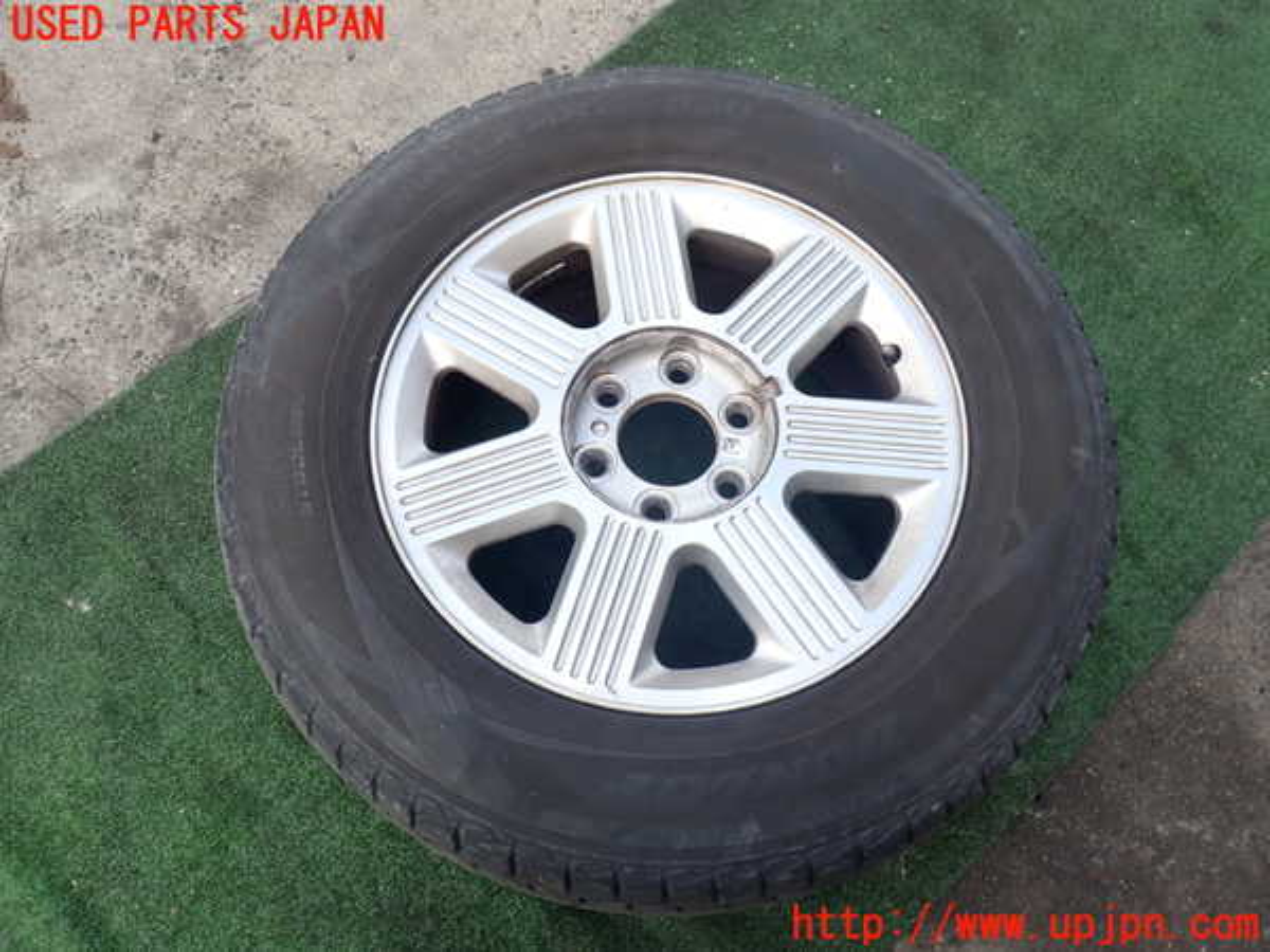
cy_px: 476
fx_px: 1101
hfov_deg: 60.0
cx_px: 635
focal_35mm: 30
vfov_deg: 46.8
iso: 100
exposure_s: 1/200
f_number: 3.2
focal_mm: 5.4
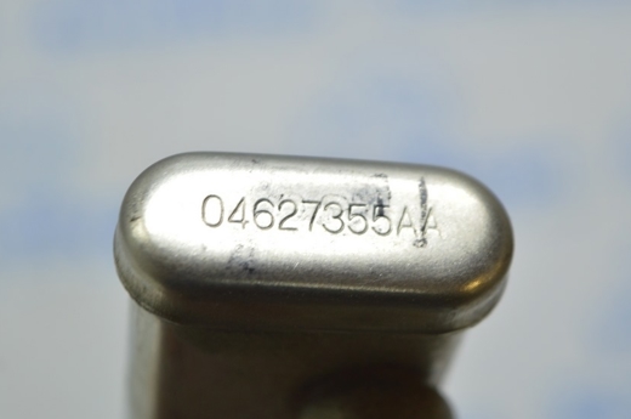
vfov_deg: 13.4
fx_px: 1778
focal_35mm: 102
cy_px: 207
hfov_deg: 20.1
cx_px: 347
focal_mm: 55
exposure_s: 1/40
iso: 400
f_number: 5.6
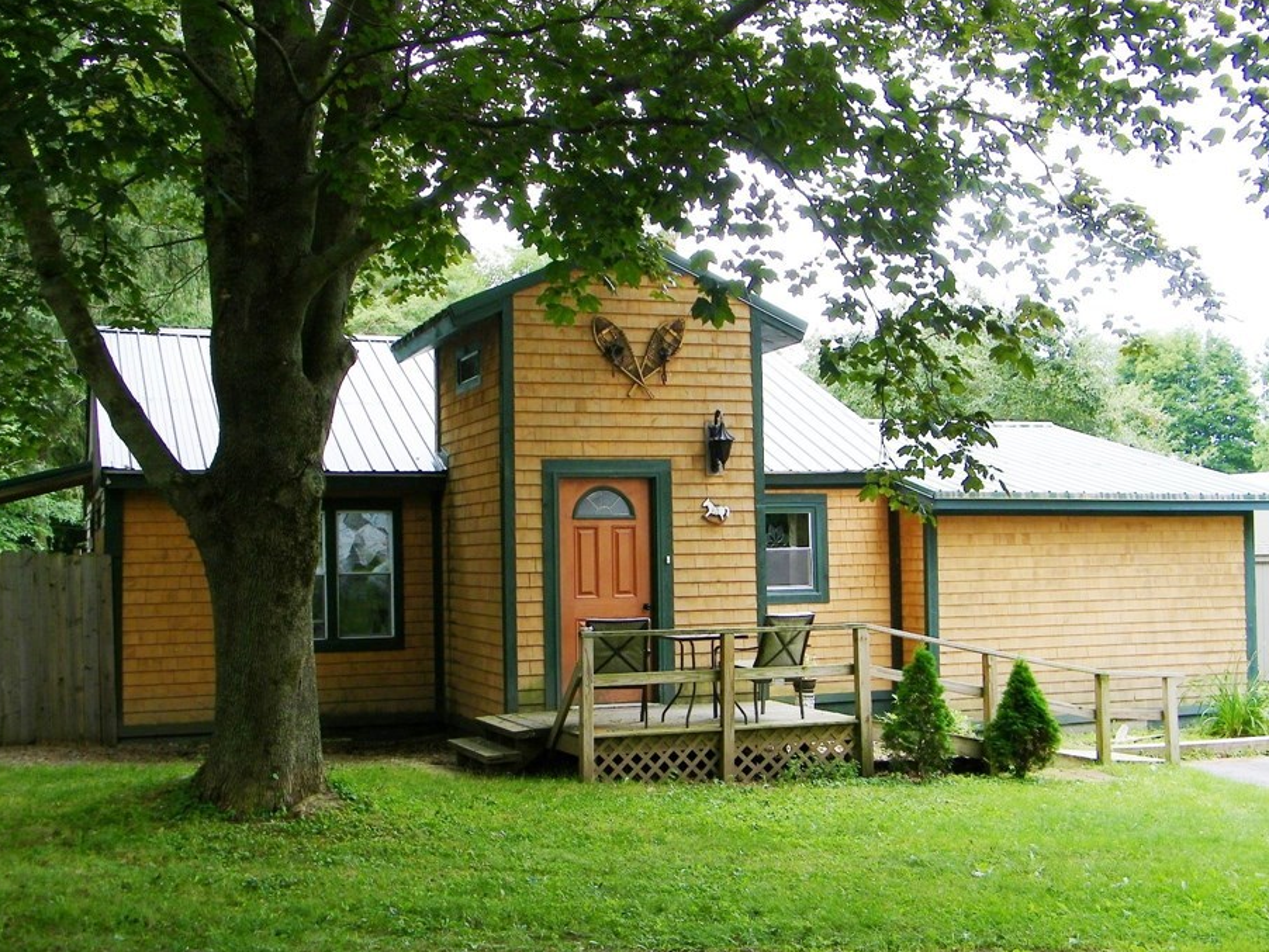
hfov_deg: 44.8
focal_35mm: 42
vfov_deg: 34.3
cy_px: 536
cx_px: 663
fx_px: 1540
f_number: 3.7
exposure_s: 1/100
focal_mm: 6.6
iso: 80
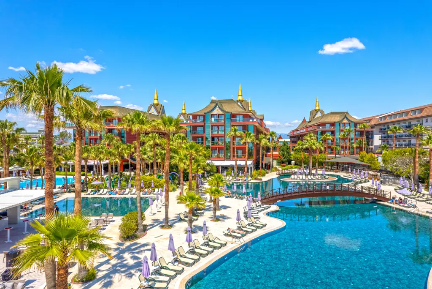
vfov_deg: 57.3
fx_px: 264
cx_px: 216
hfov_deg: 78.5
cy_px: 144
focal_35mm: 22
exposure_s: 1/1000
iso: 110
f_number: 2.8
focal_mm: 8.38
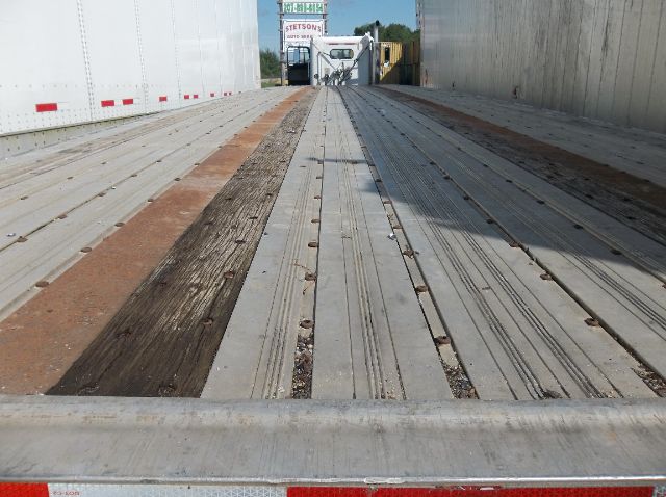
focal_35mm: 27
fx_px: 519
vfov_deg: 51.2
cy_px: 248
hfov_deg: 65.4
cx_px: 333
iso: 80
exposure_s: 1/200
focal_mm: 4.9
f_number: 8.9
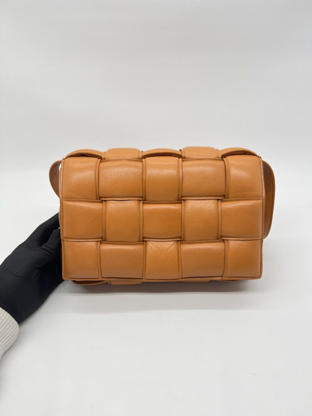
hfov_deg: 53.1
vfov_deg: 67.3
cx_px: 156
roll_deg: +1.1
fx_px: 312
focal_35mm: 26
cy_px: 208
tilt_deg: -32.8
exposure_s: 1/122
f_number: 1.5
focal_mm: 5.7
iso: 32
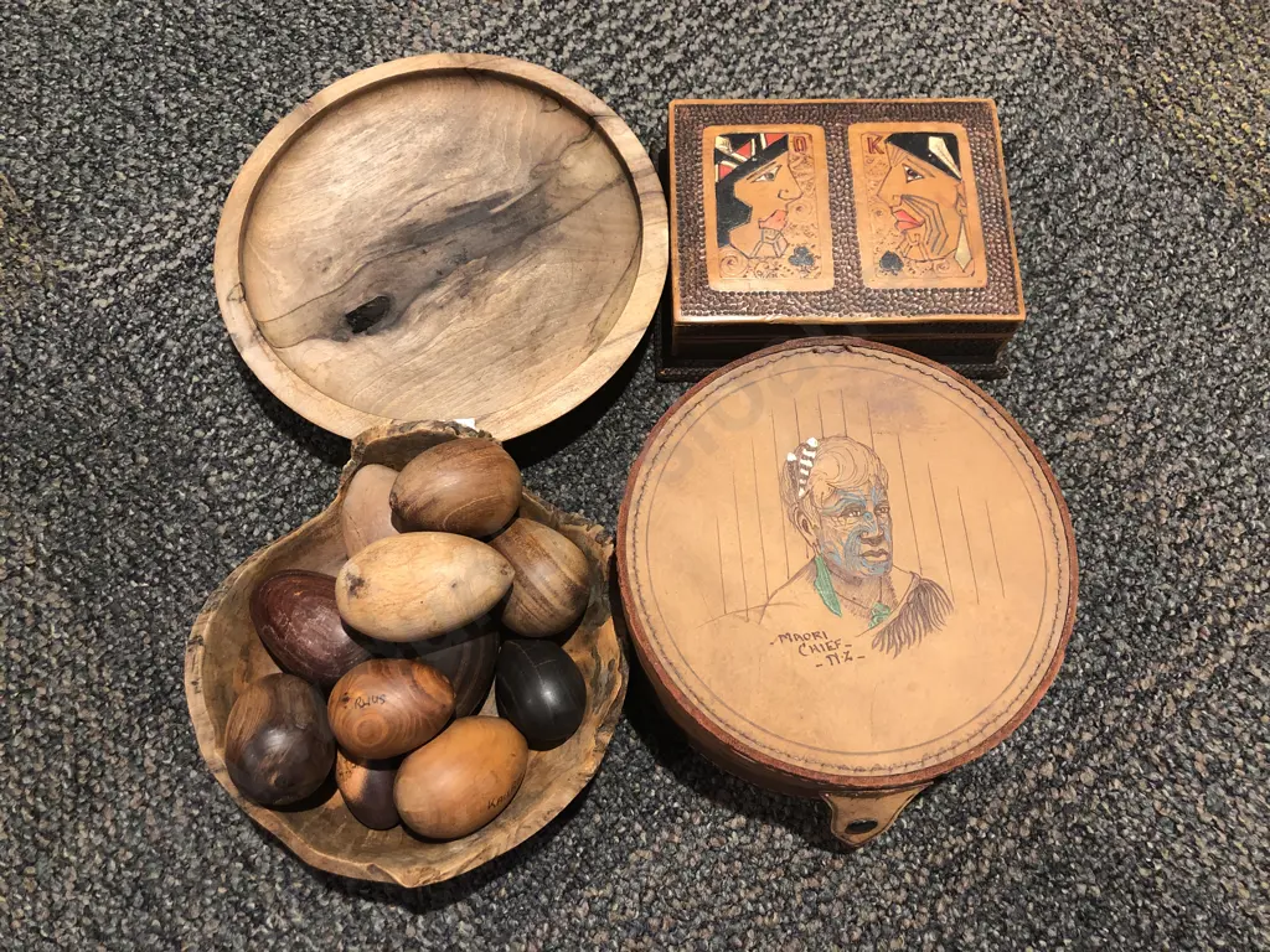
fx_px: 1027
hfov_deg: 63.4
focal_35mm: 28
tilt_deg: -73.0
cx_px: 635
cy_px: 476
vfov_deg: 49.7
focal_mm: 3.99
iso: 80
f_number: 1.8
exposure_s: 1/17
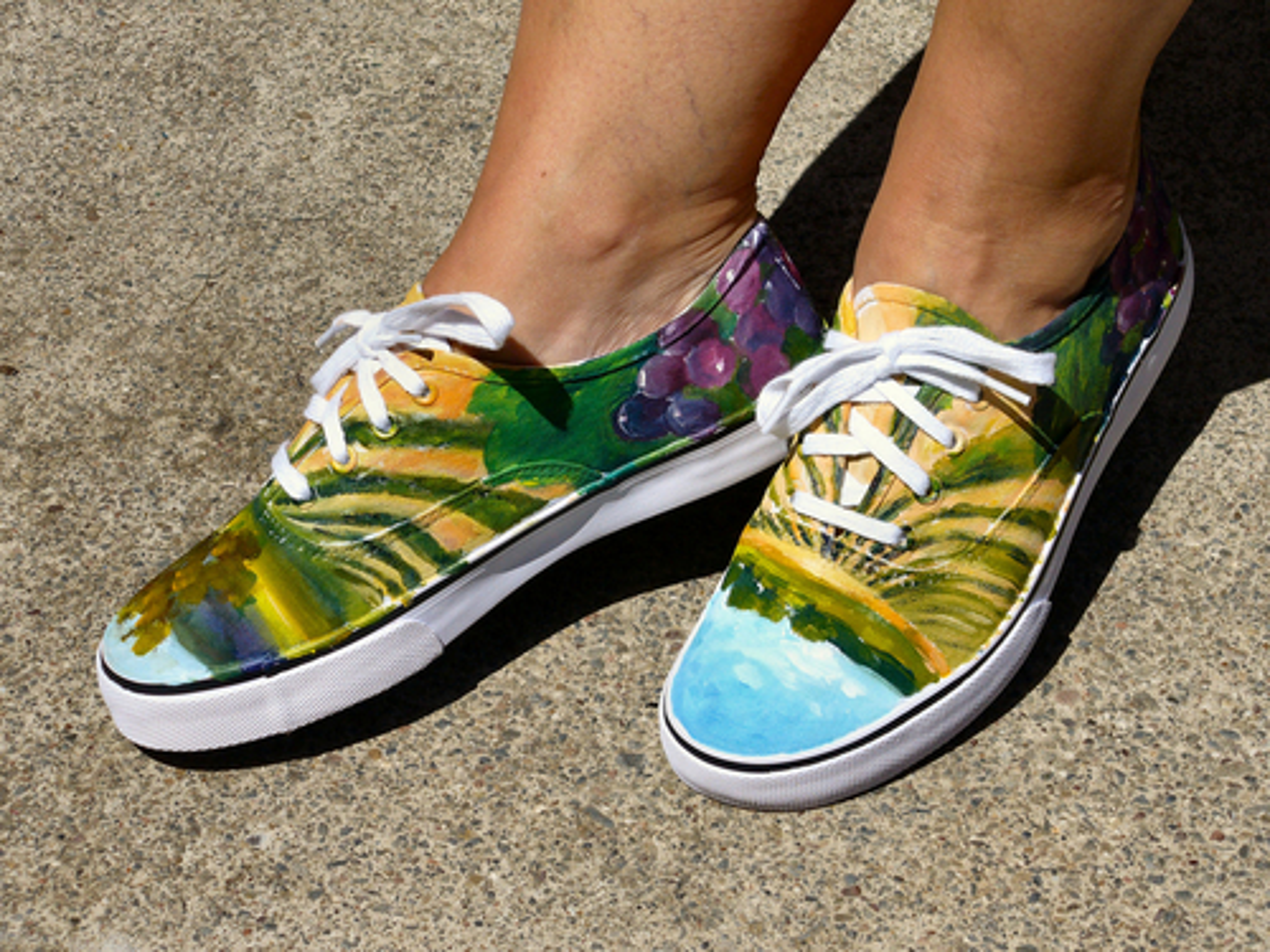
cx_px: 635
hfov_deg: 16.7
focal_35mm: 118
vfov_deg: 12.6
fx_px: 4329
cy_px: 476
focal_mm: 19.4
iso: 80
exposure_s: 1/400
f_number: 7.4
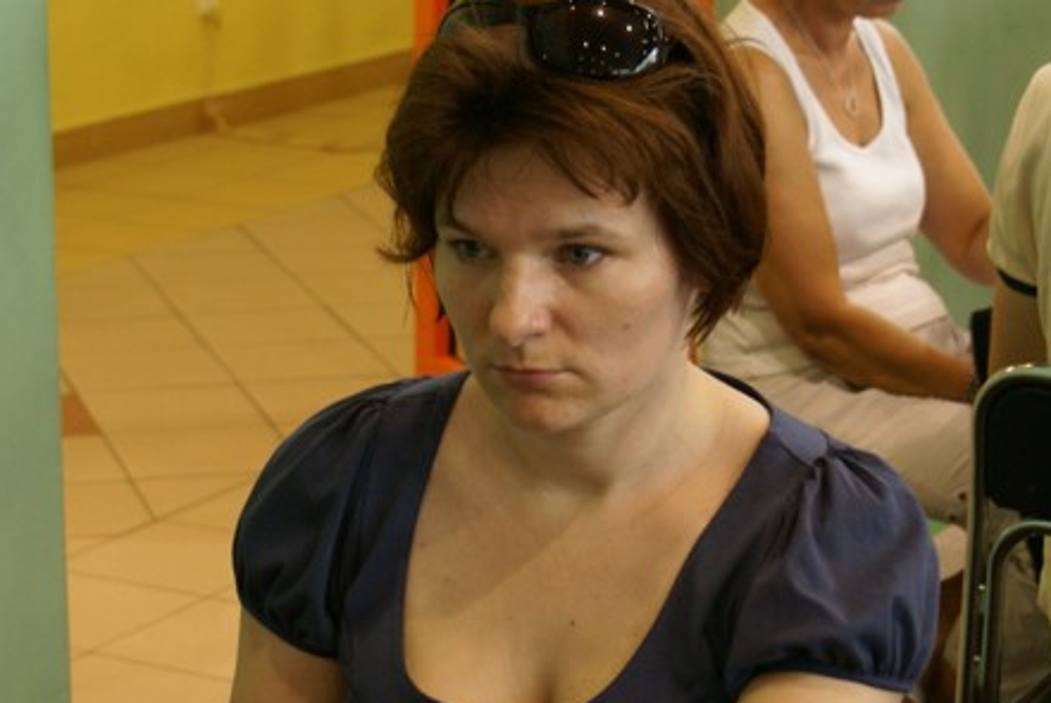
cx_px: 489
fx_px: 3478
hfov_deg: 17.2
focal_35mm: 119
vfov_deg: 11.5
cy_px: 472
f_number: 5.6
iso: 400
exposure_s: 1/20
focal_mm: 50
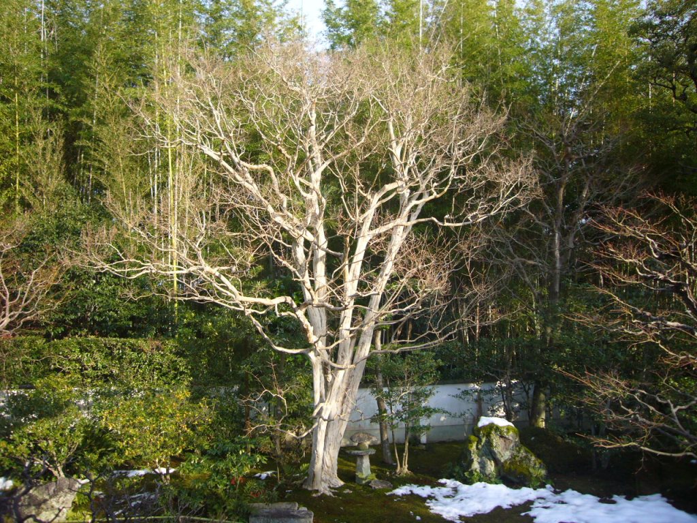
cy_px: 262
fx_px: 564
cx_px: 348
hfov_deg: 63.4
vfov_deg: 49.7
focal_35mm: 28
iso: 80
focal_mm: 4.6
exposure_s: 1/200
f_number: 2.8
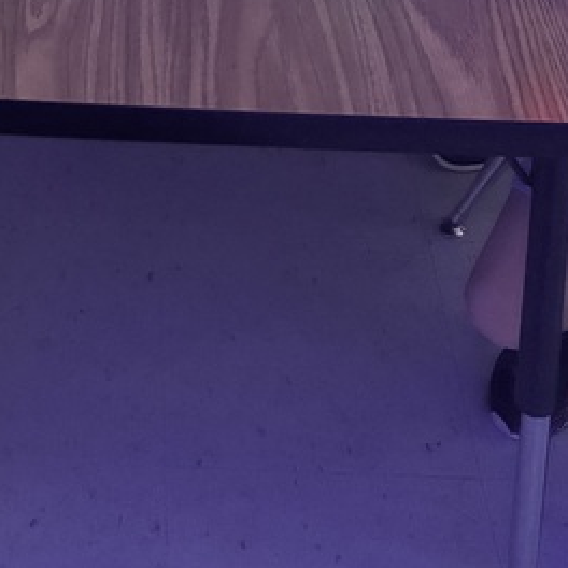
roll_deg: -3.2
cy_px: -428
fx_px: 1652
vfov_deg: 16.6
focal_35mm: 89
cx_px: 131
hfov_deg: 19.3
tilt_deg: -22.2
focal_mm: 5.96
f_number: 1.6
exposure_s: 1/30
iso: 1000
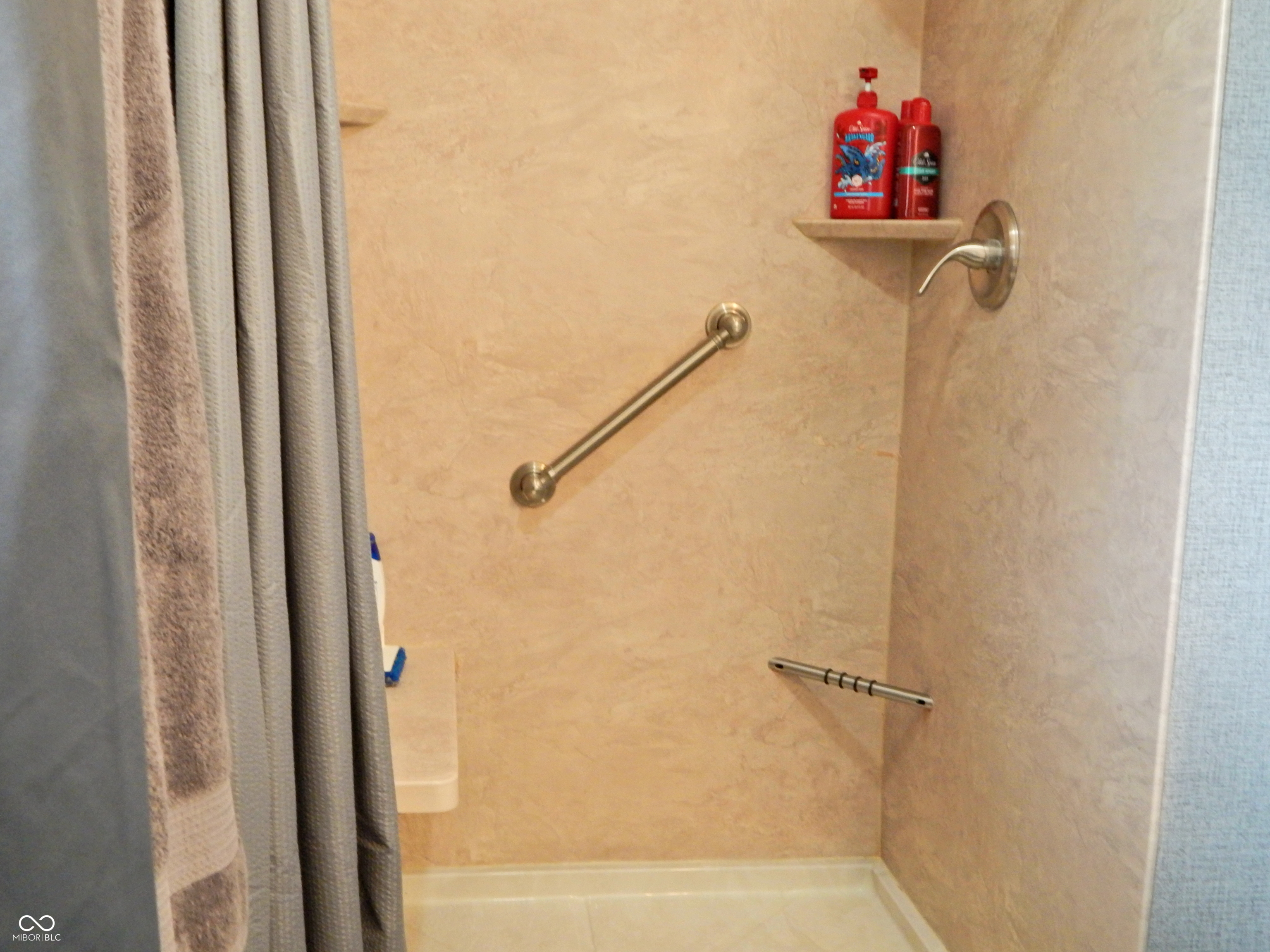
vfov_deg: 40.7
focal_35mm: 35
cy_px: 476
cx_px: 635
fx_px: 1284
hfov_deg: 52.6
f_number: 3.3
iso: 400
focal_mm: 6.1
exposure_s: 1/13
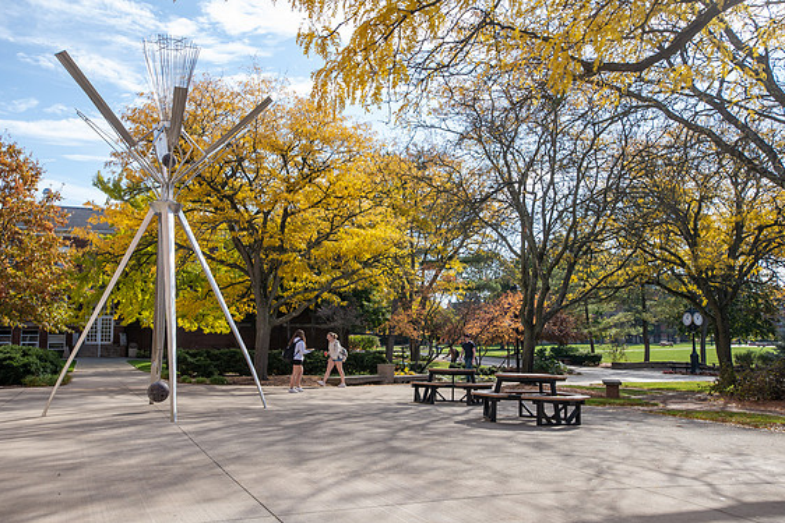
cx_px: 388
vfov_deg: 40.0
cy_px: 259
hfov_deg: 57.2
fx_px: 720
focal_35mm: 33
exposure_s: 1/400
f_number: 7.1
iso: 250
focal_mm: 32
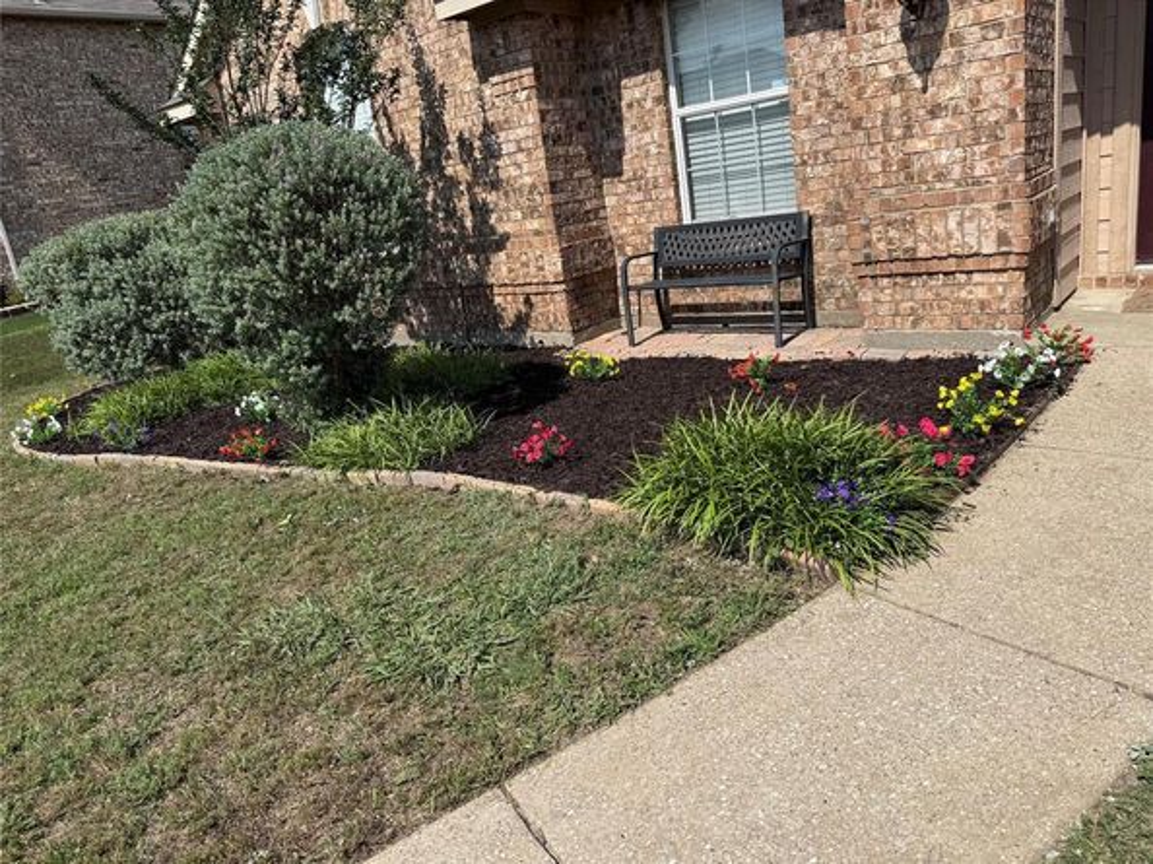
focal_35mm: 24
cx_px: 576
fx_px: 799
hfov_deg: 71.6
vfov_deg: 56.8
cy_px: 432
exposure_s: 1/5319
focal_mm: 6.76
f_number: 1.78
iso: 80
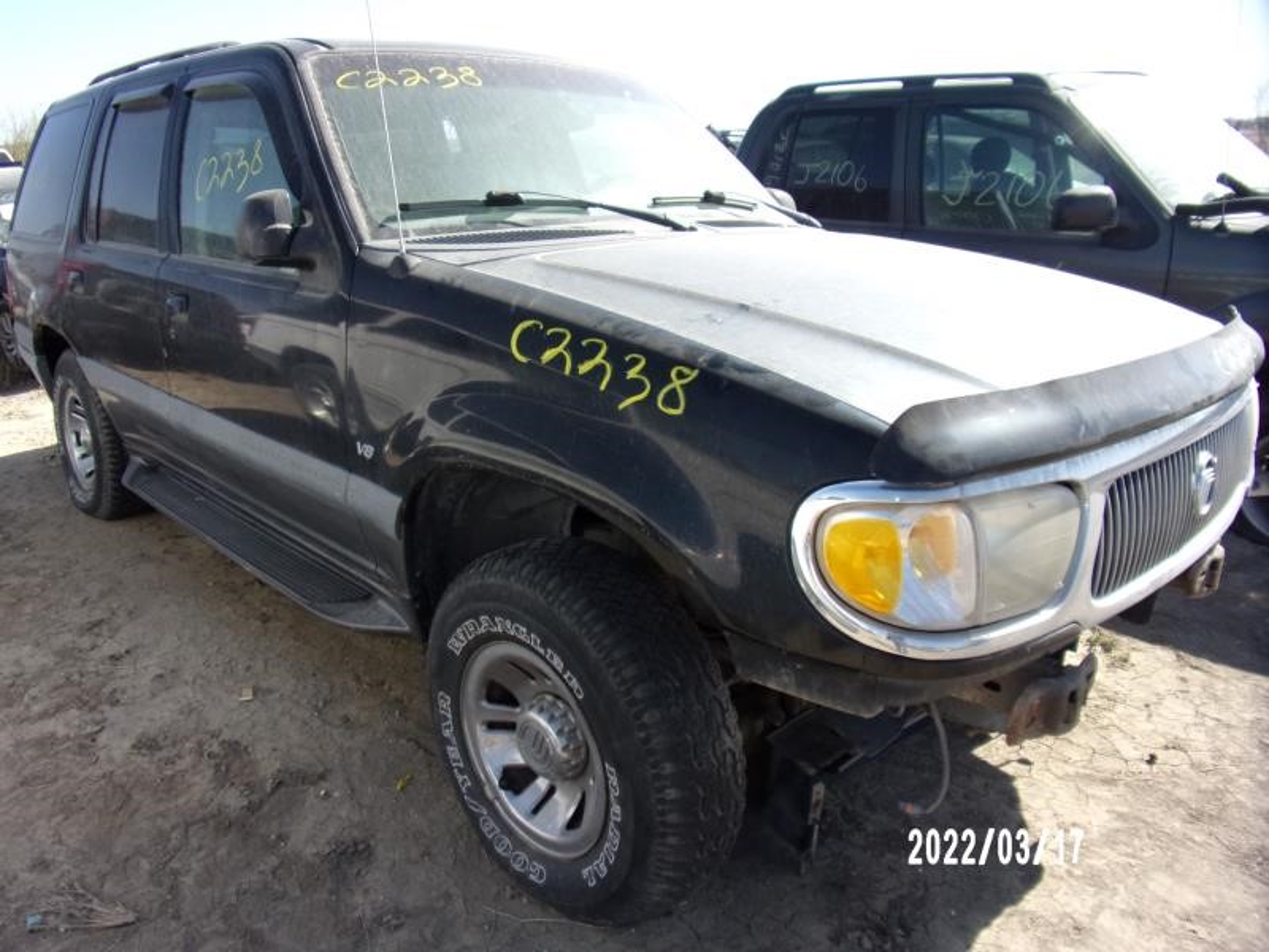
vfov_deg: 56.8
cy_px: 476
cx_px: 634
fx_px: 880
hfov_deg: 71.6
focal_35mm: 24
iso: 80
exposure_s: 1/550
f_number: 3.3
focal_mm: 4.3
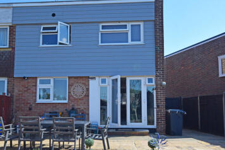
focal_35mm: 32
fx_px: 200
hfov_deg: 58.7
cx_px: 110
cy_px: 89
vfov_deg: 40.9
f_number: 11
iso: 400
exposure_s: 1/400
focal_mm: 16
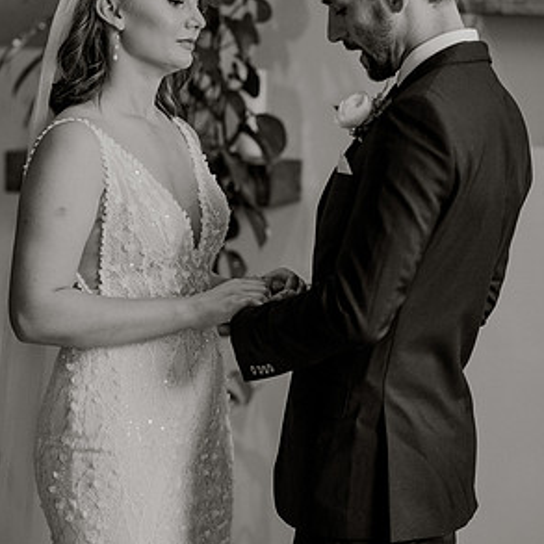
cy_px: 182
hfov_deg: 12.7
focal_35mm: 137
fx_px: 2436
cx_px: 274
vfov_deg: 12.7
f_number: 2.2
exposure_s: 1/500
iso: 2500
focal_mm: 105
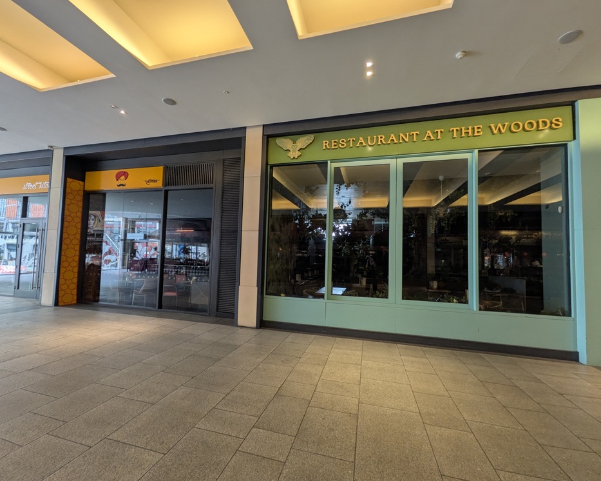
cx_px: 297
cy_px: 242
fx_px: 267
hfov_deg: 96.8
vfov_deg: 84.0
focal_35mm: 15
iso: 138
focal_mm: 1.85
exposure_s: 1/50
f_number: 2.2
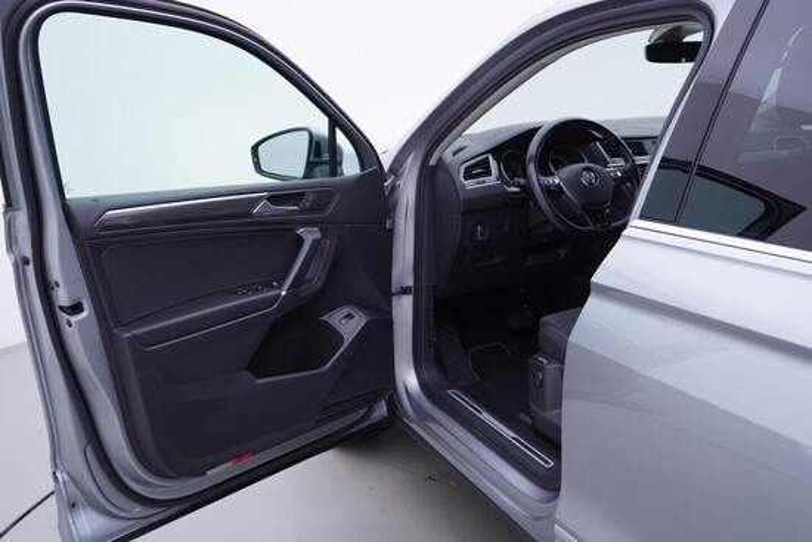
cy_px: 271
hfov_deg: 53.1
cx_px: 406
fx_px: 812
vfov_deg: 36.9
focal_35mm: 36
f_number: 3.2
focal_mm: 24
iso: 125
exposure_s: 1/50
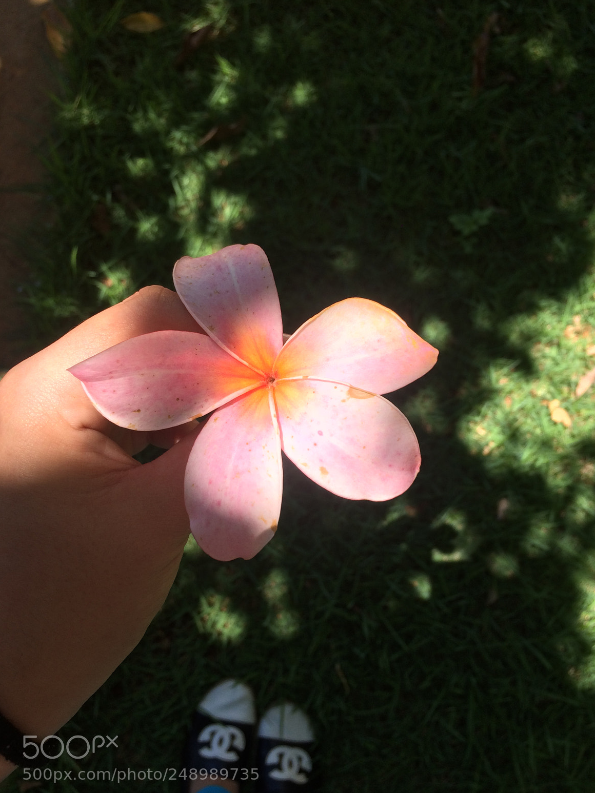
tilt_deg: -78.7
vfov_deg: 60.0
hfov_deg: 46.8
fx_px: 688
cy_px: 404
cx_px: 299
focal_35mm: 30
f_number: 2.2
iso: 32
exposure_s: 1/838
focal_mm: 4.15
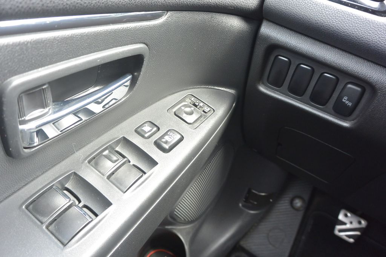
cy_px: 128
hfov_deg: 67.4
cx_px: 193
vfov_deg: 47.9
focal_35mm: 27
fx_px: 290
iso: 400
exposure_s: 1/60
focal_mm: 10
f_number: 3.5
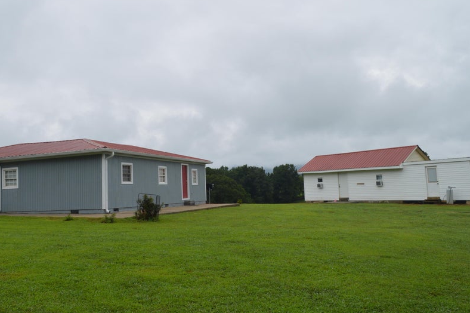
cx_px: 209
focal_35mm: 33
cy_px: 135
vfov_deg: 39.8
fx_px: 430
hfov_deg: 57.1
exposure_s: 1/200
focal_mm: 18
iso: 100
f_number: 7.1
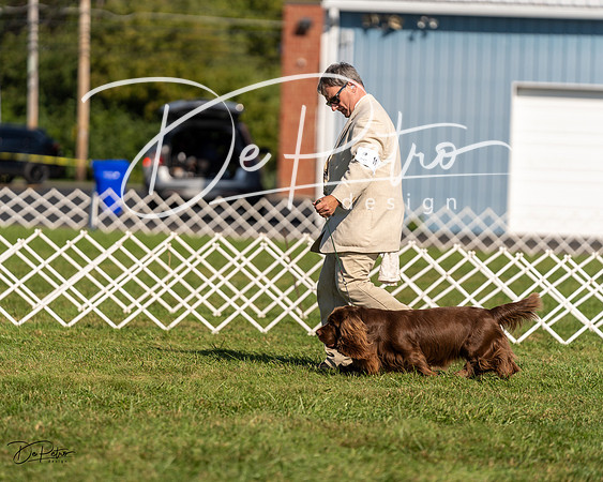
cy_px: 241
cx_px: 302
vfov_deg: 7.1
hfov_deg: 8.9
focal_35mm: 216
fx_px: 3858
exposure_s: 1/2500
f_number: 3.2
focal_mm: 192
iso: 100
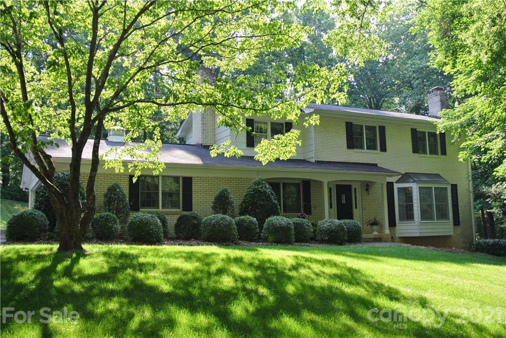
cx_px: 253
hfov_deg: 51.9
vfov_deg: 36.0
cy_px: 169
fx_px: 520
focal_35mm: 37
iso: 100
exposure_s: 1/125
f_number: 4
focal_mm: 14
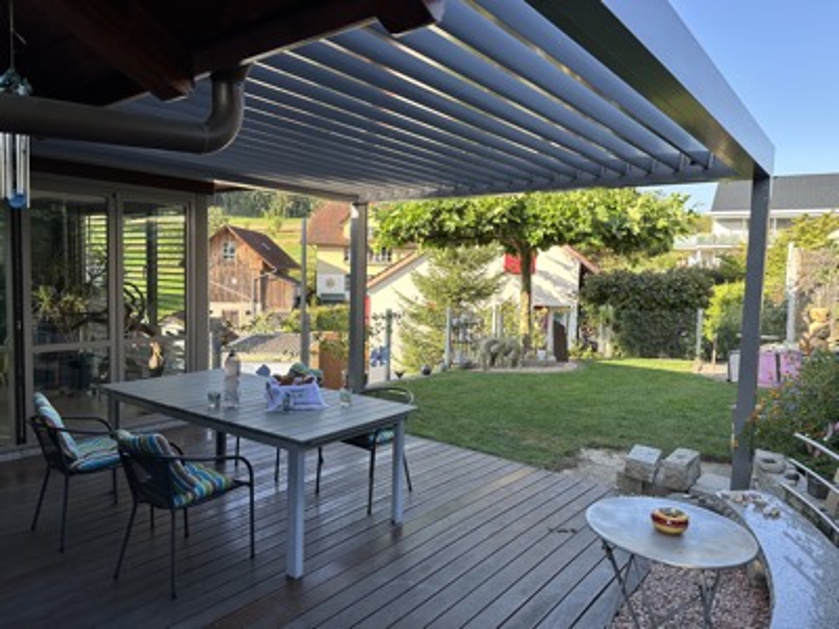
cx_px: 420
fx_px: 582
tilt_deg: -2.9
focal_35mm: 24
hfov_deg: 71.6
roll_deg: -2.4
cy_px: 314
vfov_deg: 56.8
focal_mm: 6.86
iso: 80
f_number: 1.78
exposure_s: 1/535
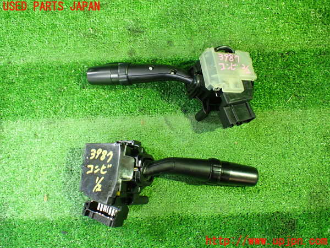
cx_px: 165
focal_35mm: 30
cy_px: 124
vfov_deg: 46.8
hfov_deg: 60.0
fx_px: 286
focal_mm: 5.4
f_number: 2.3
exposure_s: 1/30
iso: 1000
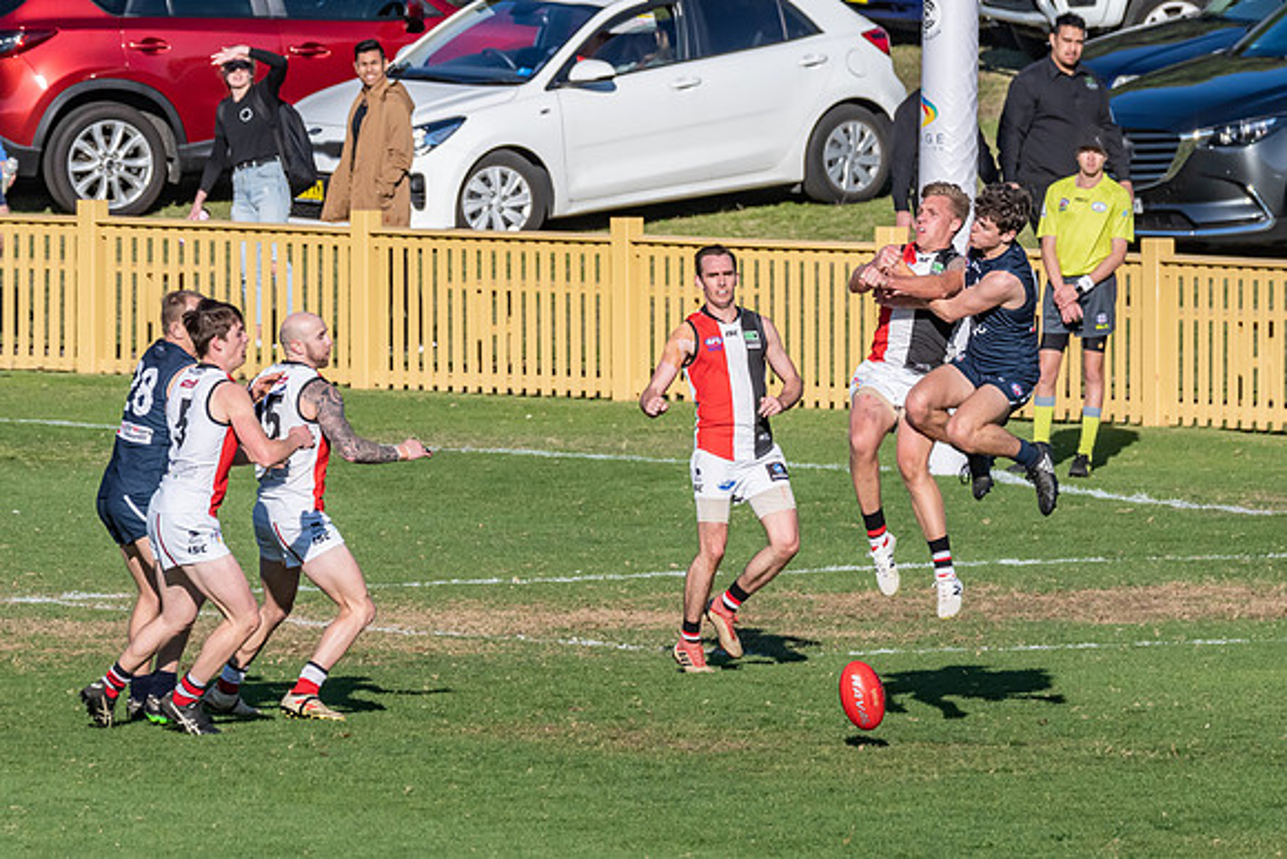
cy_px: 425
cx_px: 694
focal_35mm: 662
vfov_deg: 2.1
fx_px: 23659
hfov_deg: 3.1
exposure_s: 1/4000
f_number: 10
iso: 800
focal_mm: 380
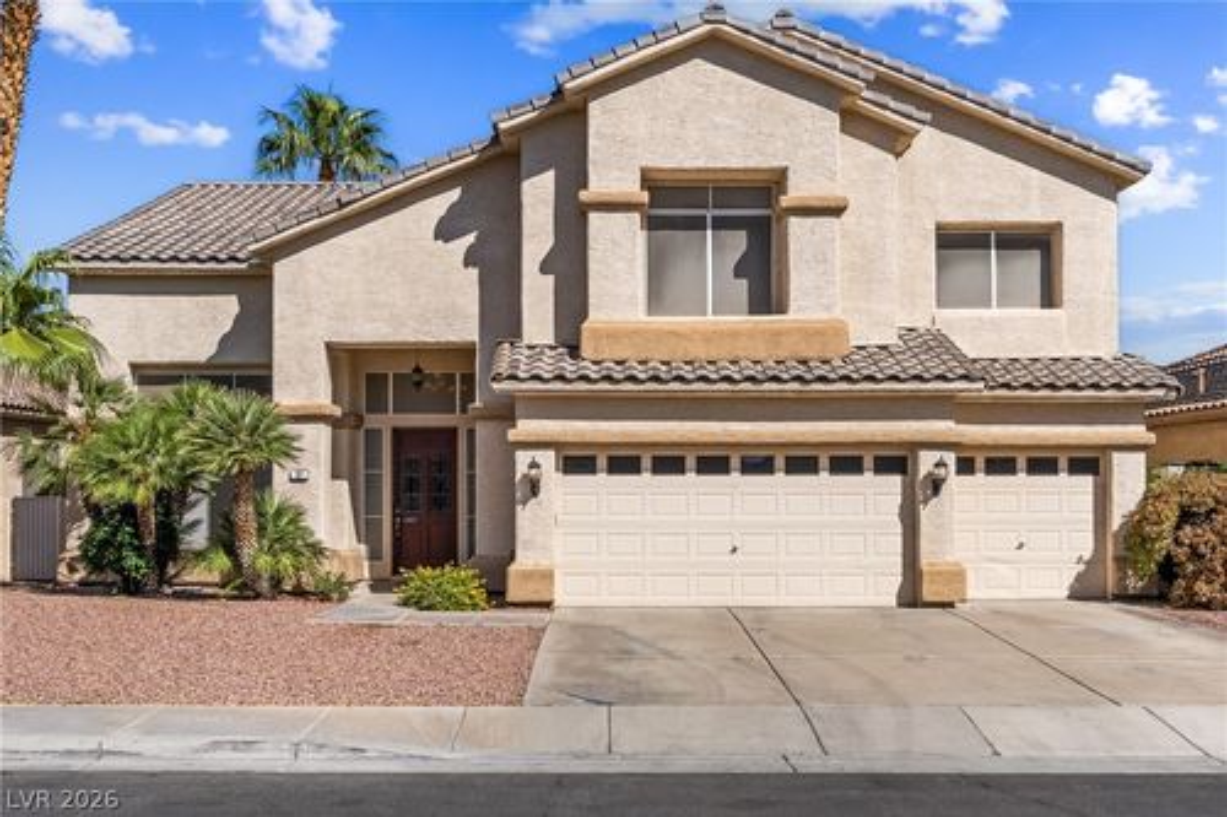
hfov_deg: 60.3
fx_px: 1056
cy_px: 408
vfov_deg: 42.3
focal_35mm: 31
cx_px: 614
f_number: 7.1
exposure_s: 1/8000
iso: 400
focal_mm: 21
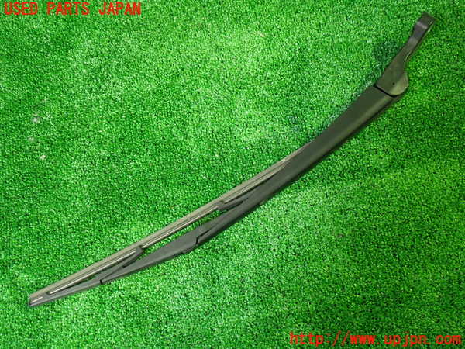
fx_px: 510
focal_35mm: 38
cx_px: 232
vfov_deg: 37.7
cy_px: 174
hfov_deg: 49.0
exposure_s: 1/40
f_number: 2.7
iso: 800
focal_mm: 6.83
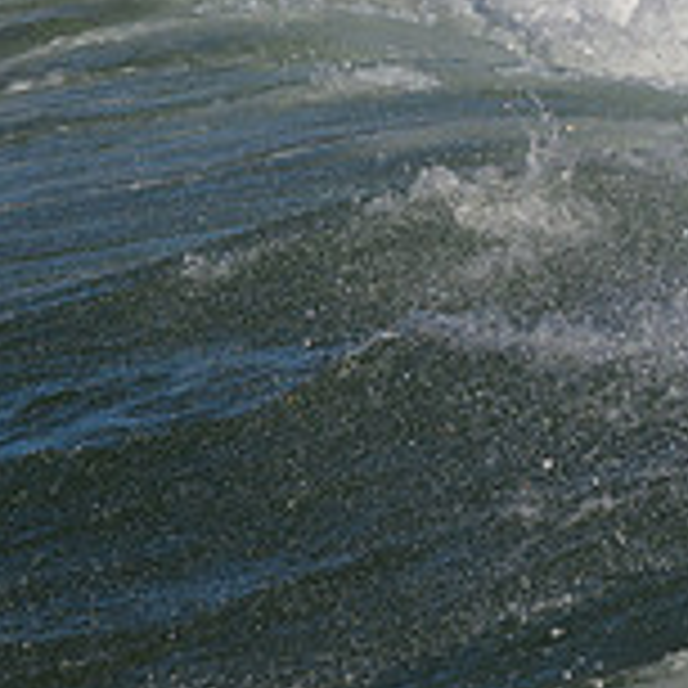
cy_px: 281
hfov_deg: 1.2
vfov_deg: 1.2
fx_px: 31840
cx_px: 1295
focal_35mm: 1416
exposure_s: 1/2000
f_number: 11
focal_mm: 440
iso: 720
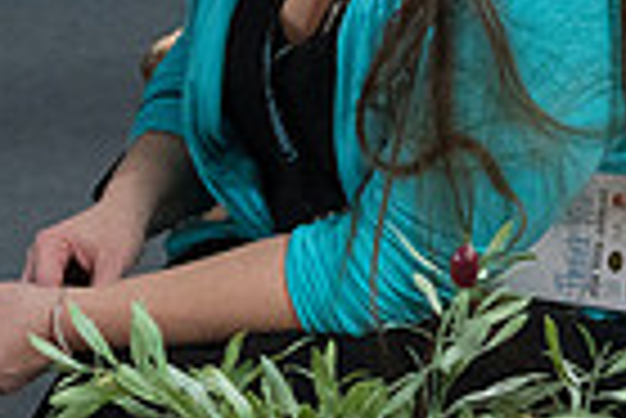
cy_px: -2
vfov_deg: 4.4
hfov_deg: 6.5
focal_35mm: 313
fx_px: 5448
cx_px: -194
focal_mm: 75
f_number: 5.6
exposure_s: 1/250
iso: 4000
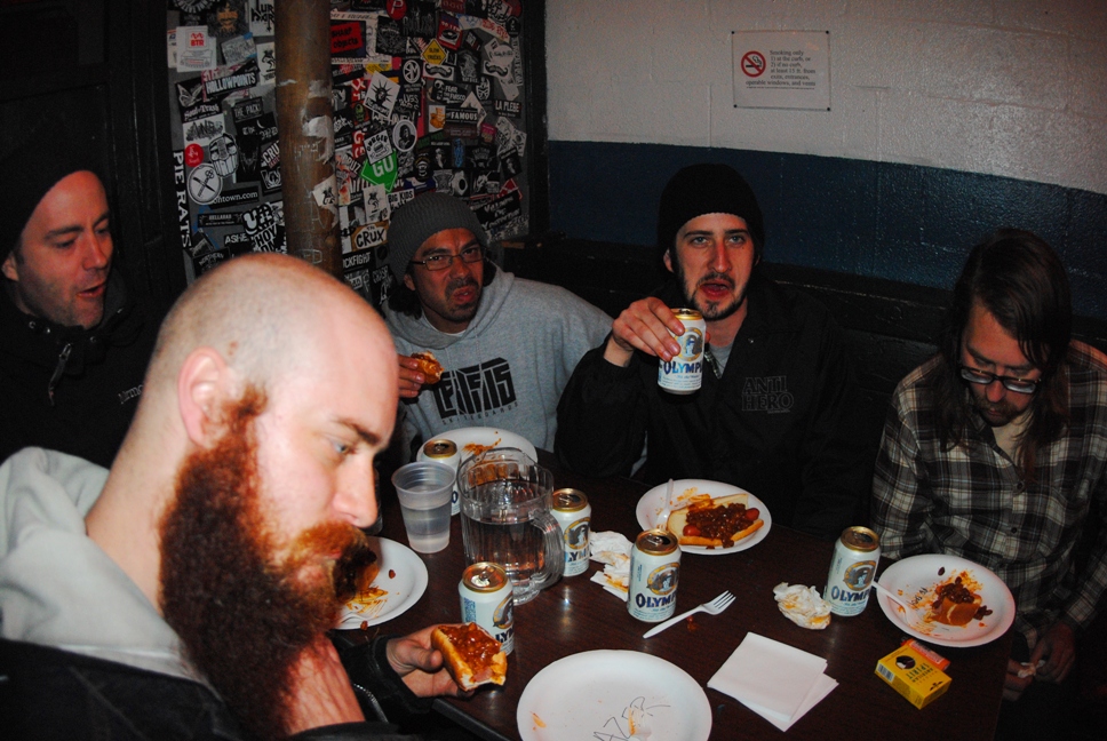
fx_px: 739
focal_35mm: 24
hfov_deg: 73.7
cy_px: 370
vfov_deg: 53.3
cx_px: 554
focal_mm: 16
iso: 800
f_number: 2.8
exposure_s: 1/200
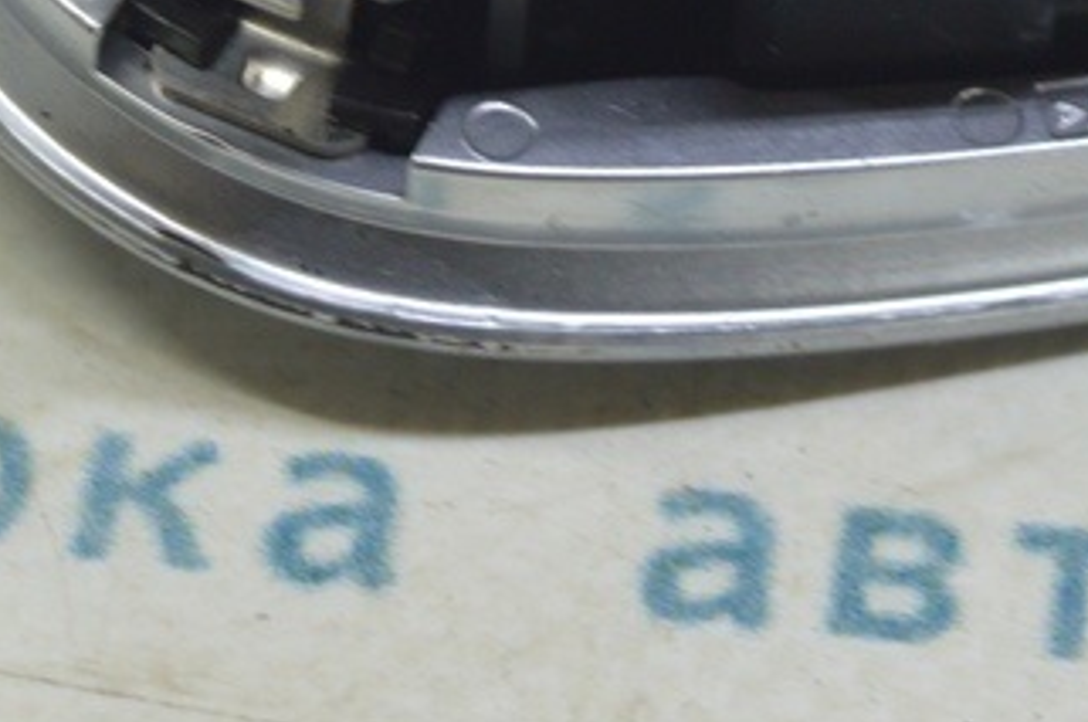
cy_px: -219
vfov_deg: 5.5
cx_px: 647
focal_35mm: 249
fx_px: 7514
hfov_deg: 8.3
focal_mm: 52
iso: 400
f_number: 5.6
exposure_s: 1/20
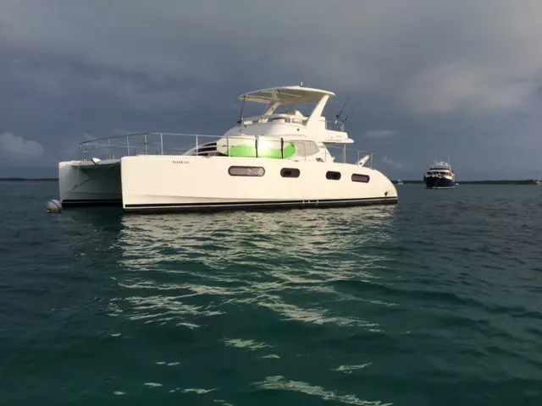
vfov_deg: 48.2
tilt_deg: -0.6
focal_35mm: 29
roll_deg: +1.7
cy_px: 203
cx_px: 271
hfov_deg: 61.7
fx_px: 454
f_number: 2.2
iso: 32
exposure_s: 1/1953
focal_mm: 4.15
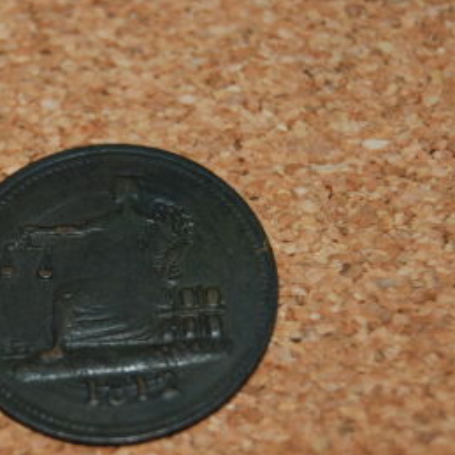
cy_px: 274
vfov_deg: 13.5
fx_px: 1915
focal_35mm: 129
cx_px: 105
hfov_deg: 13.5
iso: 200
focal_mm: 55
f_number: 5.6
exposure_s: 1/60
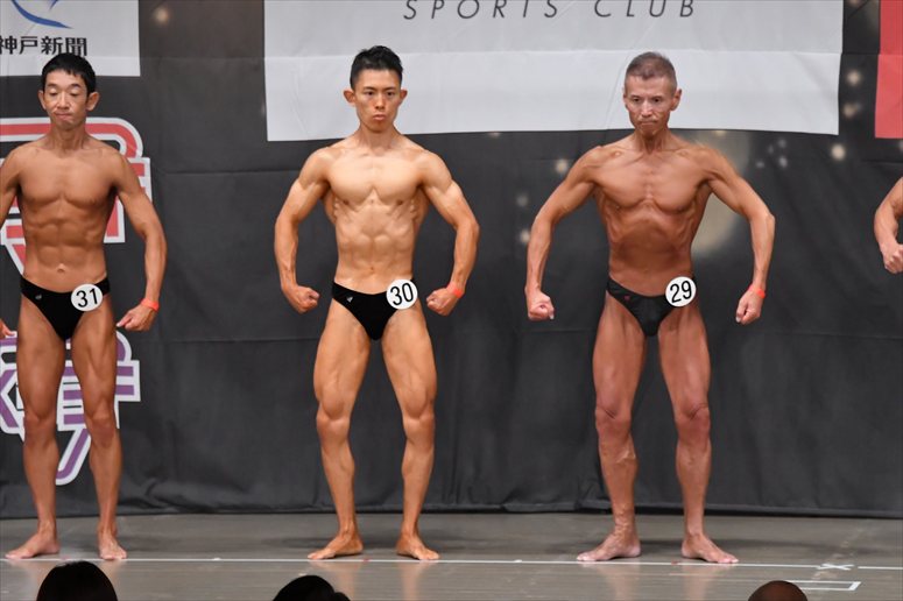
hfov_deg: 9.2
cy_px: 300
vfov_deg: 6.1
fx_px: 5641
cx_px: 452
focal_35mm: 225
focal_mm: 150
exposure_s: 1/400
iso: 5000
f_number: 5.6
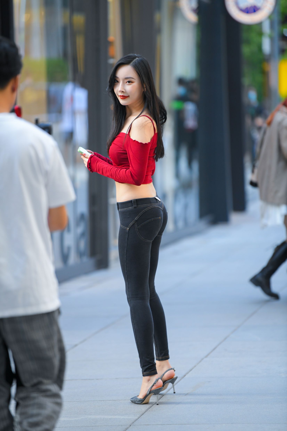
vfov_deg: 10.3
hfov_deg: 6.9
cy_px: 216
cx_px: 144
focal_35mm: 200
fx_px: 2391
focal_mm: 200
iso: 1600
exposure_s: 1/640
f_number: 3.2
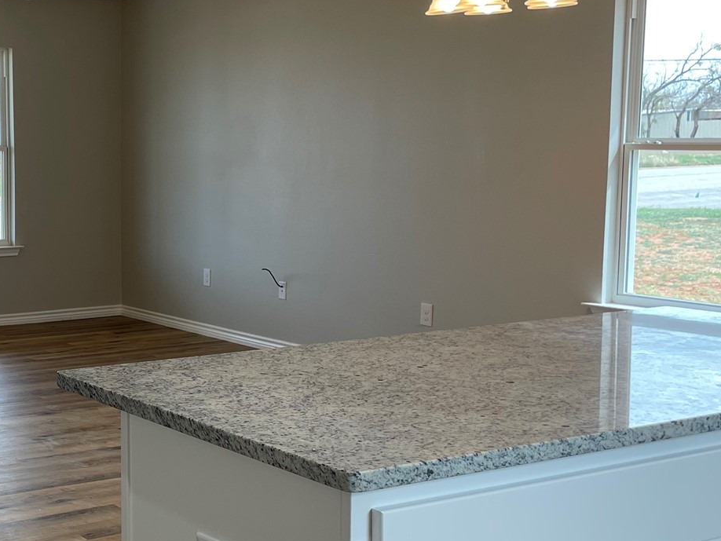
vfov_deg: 25.2
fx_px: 1208
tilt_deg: -5.8
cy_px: 281
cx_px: 4
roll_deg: +0.6
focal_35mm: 58
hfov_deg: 30.9
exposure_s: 1/123
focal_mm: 4.2
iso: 32
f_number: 1.6
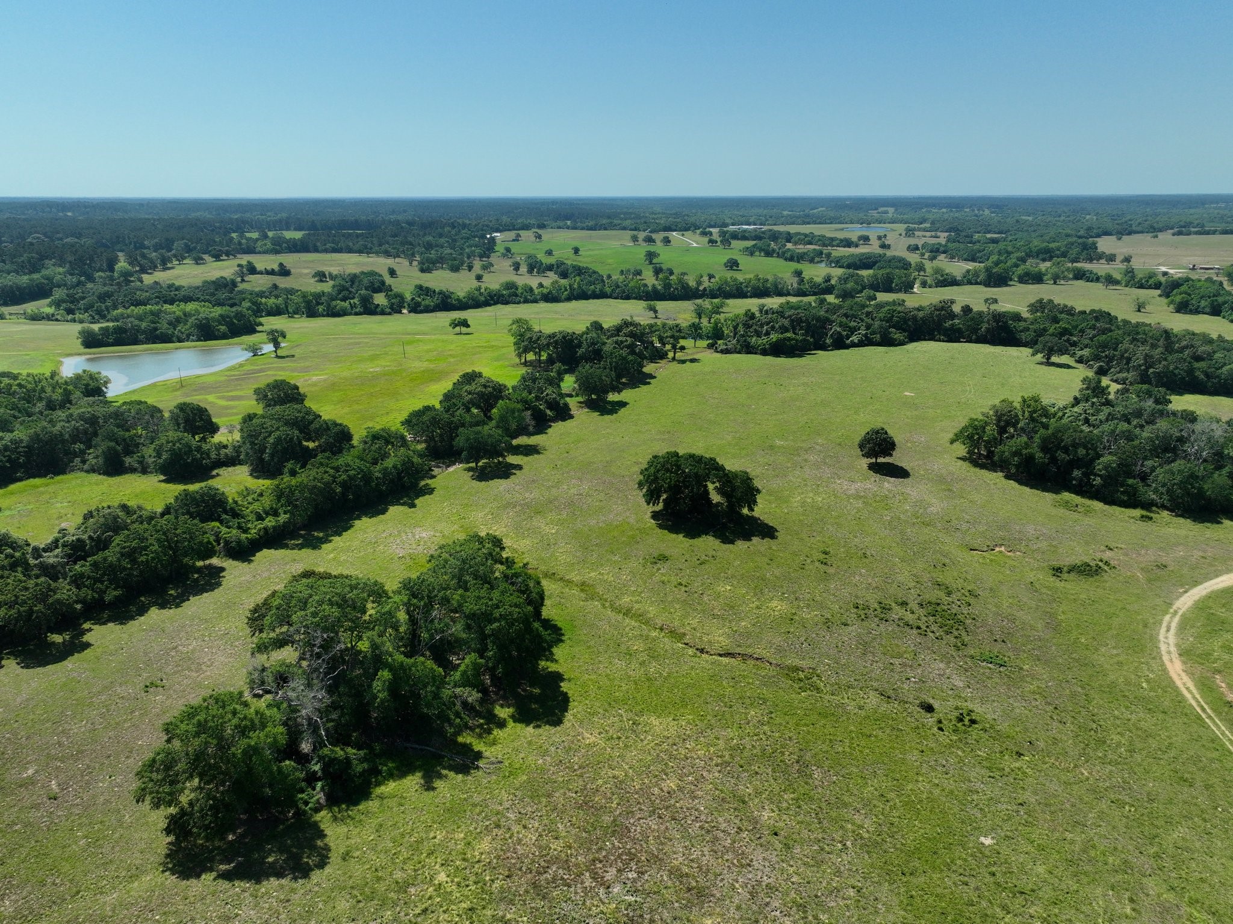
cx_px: 616
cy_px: 462
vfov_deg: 56.8
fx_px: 854
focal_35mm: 24
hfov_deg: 71.6
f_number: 2.8
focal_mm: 12.29
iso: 140
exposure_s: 1/2500
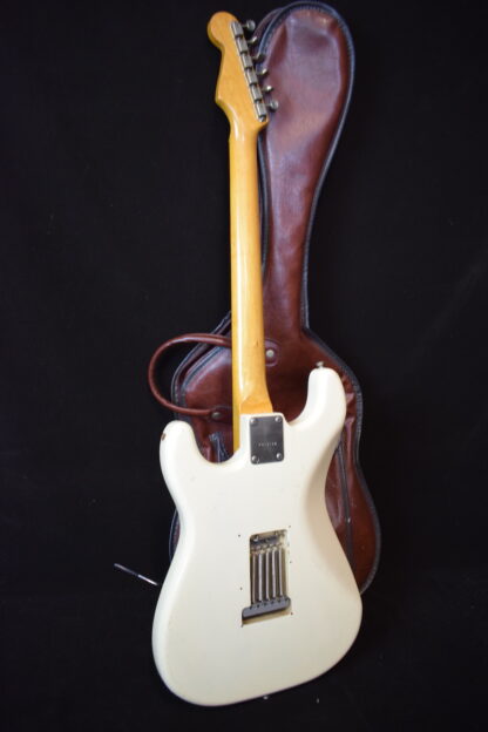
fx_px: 549
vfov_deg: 67.4
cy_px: 366
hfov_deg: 47.9
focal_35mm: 27
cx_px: 244
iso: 1400
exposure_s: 1/60
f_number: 3.5
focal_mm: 18
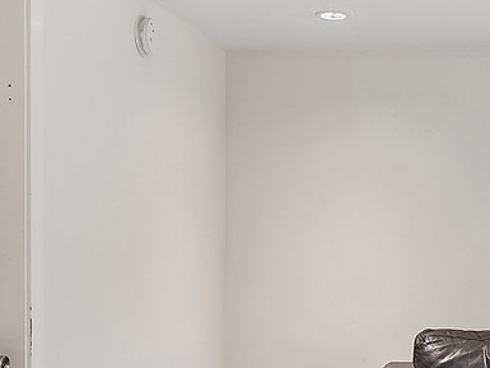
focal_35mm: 64
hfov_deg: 27.9
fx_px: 906
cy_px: 237
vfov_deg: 22.9
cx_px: 521
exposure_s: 1/1.67
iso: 320
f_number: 8
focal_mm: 16
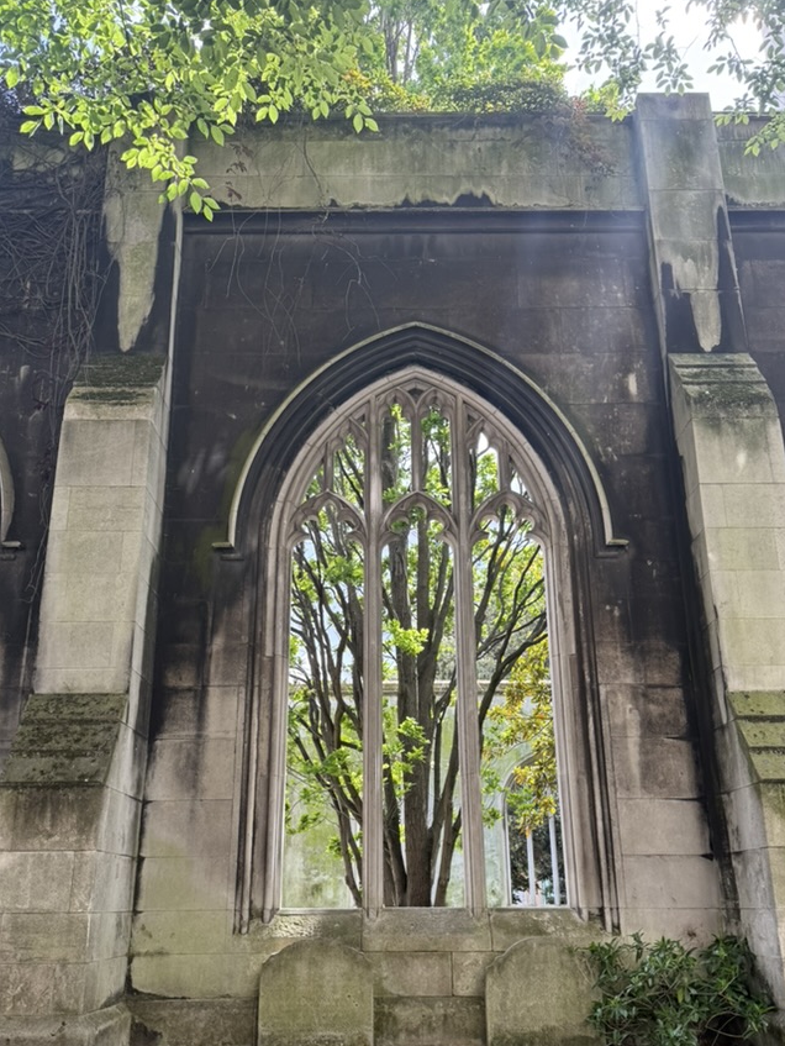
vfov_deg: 61.2
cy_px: 621
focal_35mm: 29
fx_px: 876
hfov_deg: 48.3
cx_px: 392
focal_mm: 6.76
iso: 80
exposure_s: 1/245
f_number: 1.78
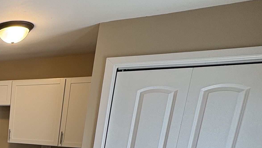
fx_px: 278
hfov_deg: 36.1
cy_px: 179
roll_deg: -2.0
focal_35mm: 40
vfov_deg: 26.3
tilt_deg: -12.1
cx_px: -68
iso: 160
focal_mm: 2.22
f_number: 2.2
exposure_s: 1/60
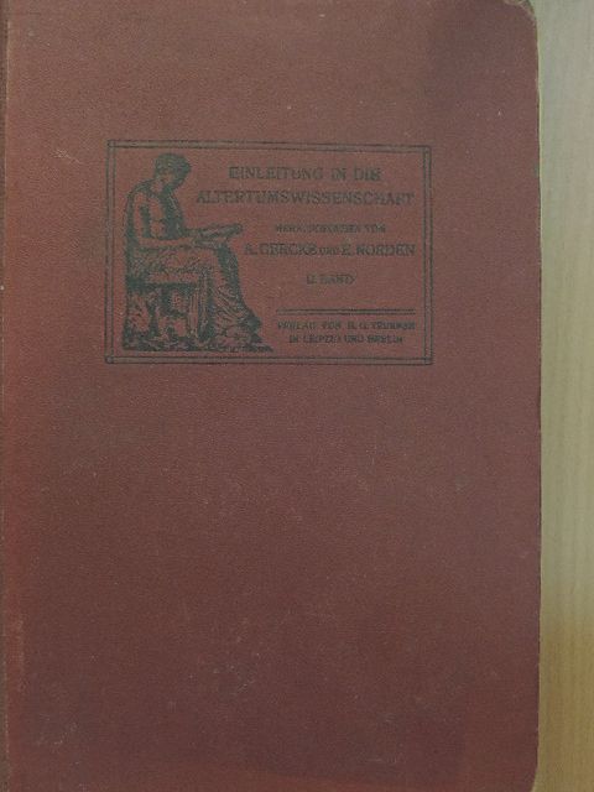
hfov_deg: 30.9
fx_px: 1075
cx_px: 297
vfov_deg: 40.4
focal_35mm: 47
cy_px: 396
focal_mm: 8.3
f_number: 3.5
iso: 800
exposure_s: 1/100
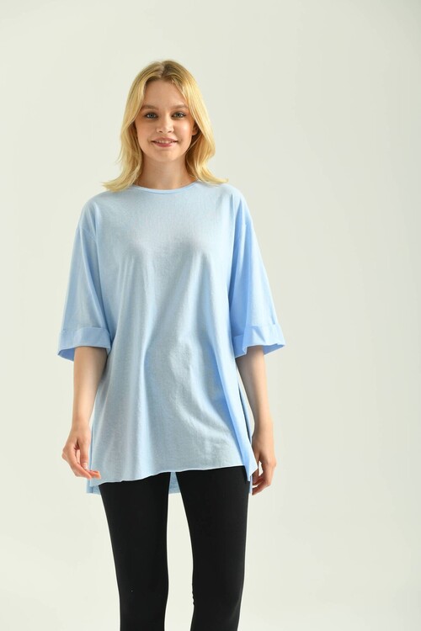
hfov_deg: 19.5
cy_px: 316
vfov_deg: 28.8
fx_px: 1228
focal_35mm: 70
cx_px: 210
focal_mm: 70
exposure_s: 1/160
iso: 125
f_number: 5.6
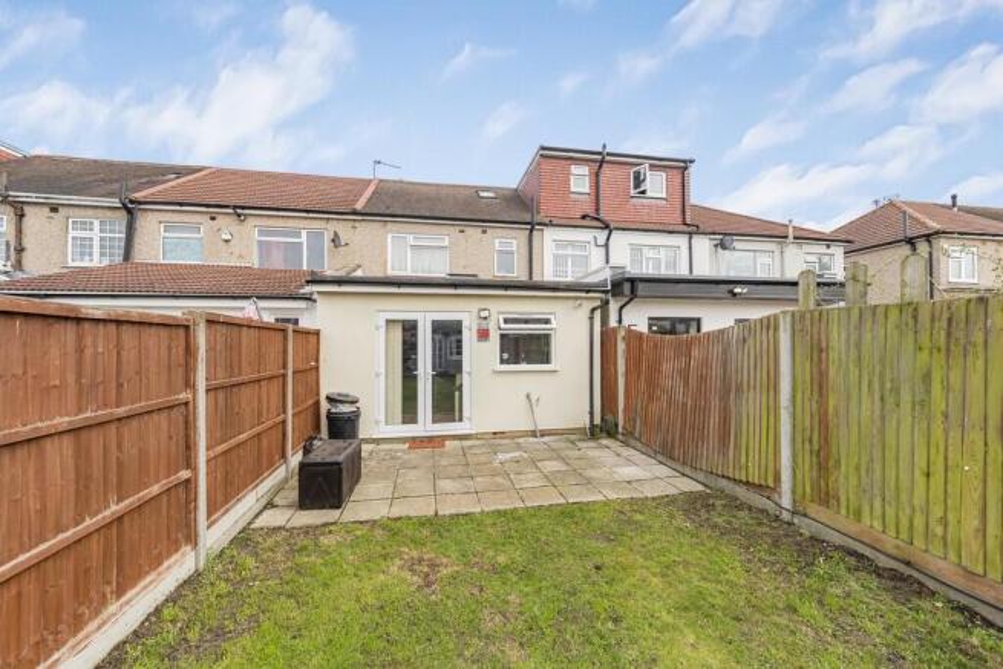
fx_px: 362
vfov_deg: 85.5
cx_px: 502
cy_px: 334
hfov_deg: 108.3
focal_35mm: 13
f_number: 9
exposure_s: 1/250
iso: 320
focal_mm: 13
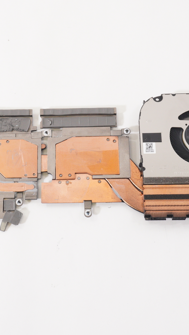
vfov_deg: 32.4
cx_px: 56
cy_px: 165
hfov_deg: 18.5
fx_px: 577
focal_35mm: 65
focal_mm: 27
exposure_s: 1/100
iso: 1000
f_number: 5.6
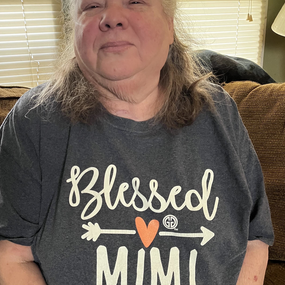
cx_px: 113
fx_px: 354
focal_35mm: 38
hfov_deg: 43.6
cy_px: 161
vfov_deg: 43.8
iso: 640
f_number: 1.6
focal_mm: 5.1
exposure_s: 1/40
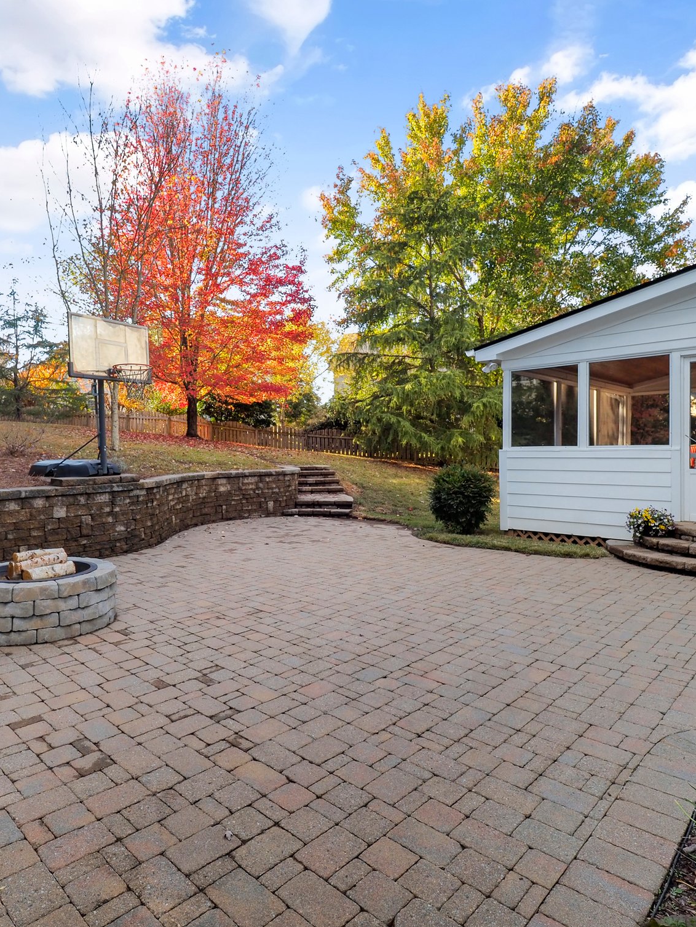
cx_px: 285
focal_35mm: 19
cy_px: 471
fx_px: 509
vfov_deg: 84.7
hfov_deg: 68.1
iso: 100
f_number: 5
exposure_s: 1/100
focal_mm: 7
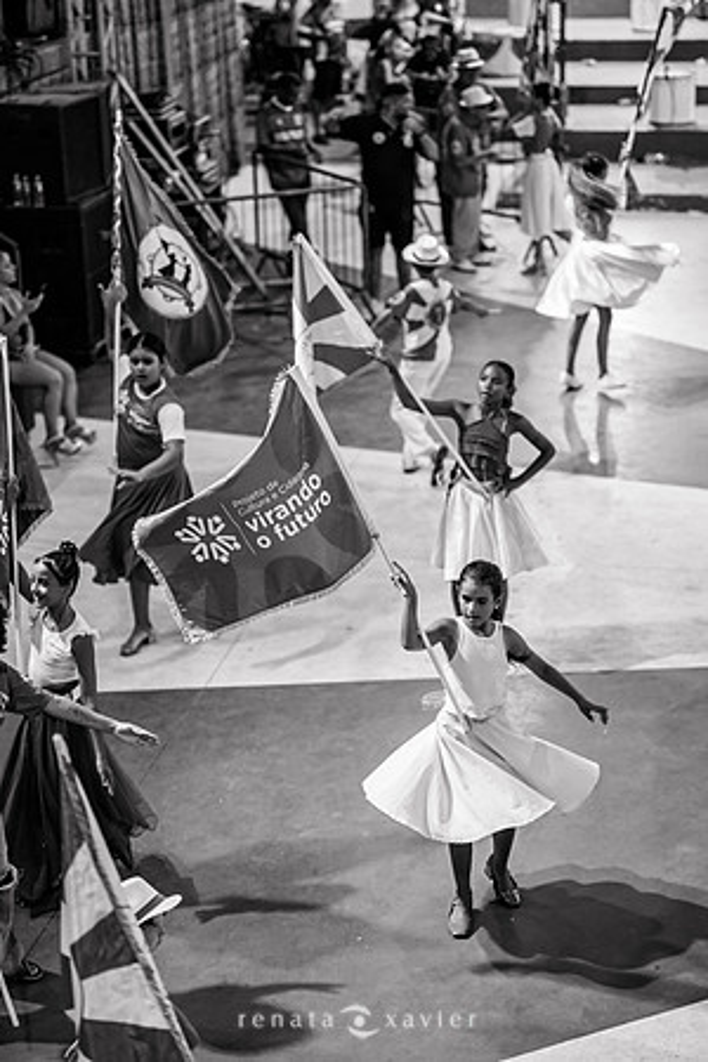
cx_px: 354
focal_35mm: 75
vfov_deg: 27.0
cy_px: 531
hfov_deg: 18.2
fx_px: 2212
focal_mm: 50
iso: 800
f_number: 1.2
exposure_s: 1/500
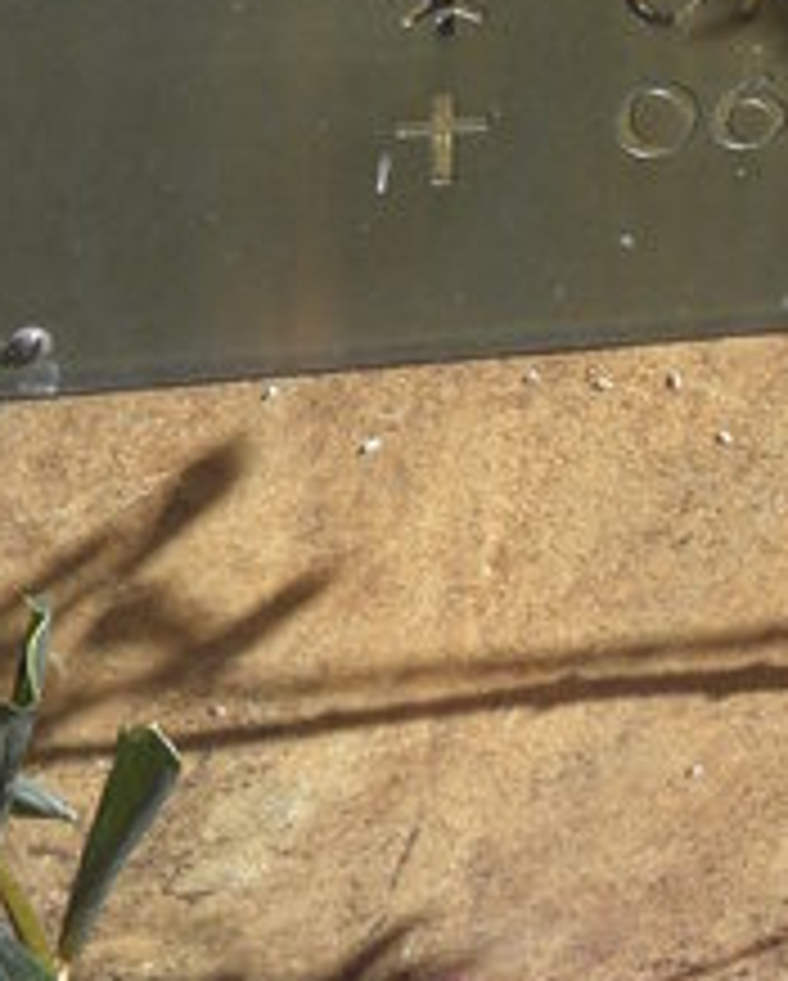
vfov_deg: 19.8
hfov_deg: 16.1
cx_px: 856
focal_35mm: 93
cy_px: -68
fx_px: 2705
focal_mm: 4.6
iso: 64
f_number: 5.6
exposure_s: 1/125
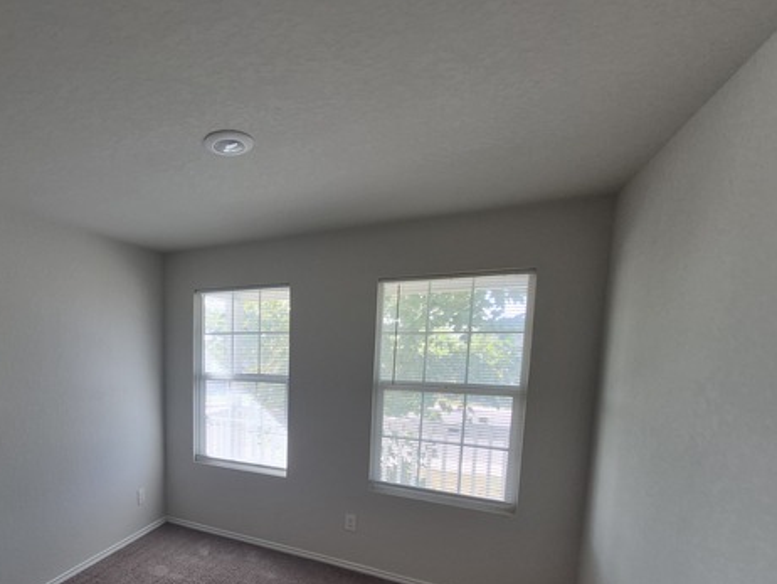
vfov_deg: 69.6
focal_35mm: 18
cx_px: 244
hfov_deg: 83.9
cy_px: 389
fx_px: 404
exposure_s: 1/120
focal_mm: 1.74
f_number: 2.2
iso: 80
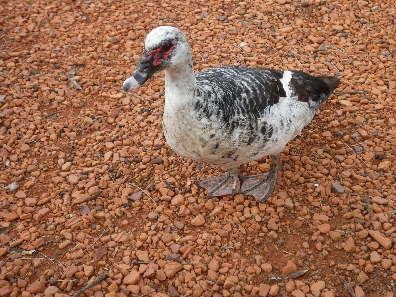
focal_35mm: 58
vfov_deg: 25.2
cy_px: 137
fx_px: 663
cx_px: 226
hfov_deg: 33.2
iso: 80
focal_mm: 9
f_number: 3.8
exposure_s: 1/160
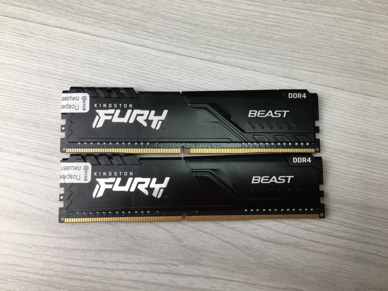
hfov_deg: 61.7
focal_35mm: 29
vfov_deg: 48.2
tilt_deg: -82.3
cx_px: 194
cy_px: 146
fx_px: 325
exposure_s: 1/100
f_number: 2.2
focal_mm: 4.15
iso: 32
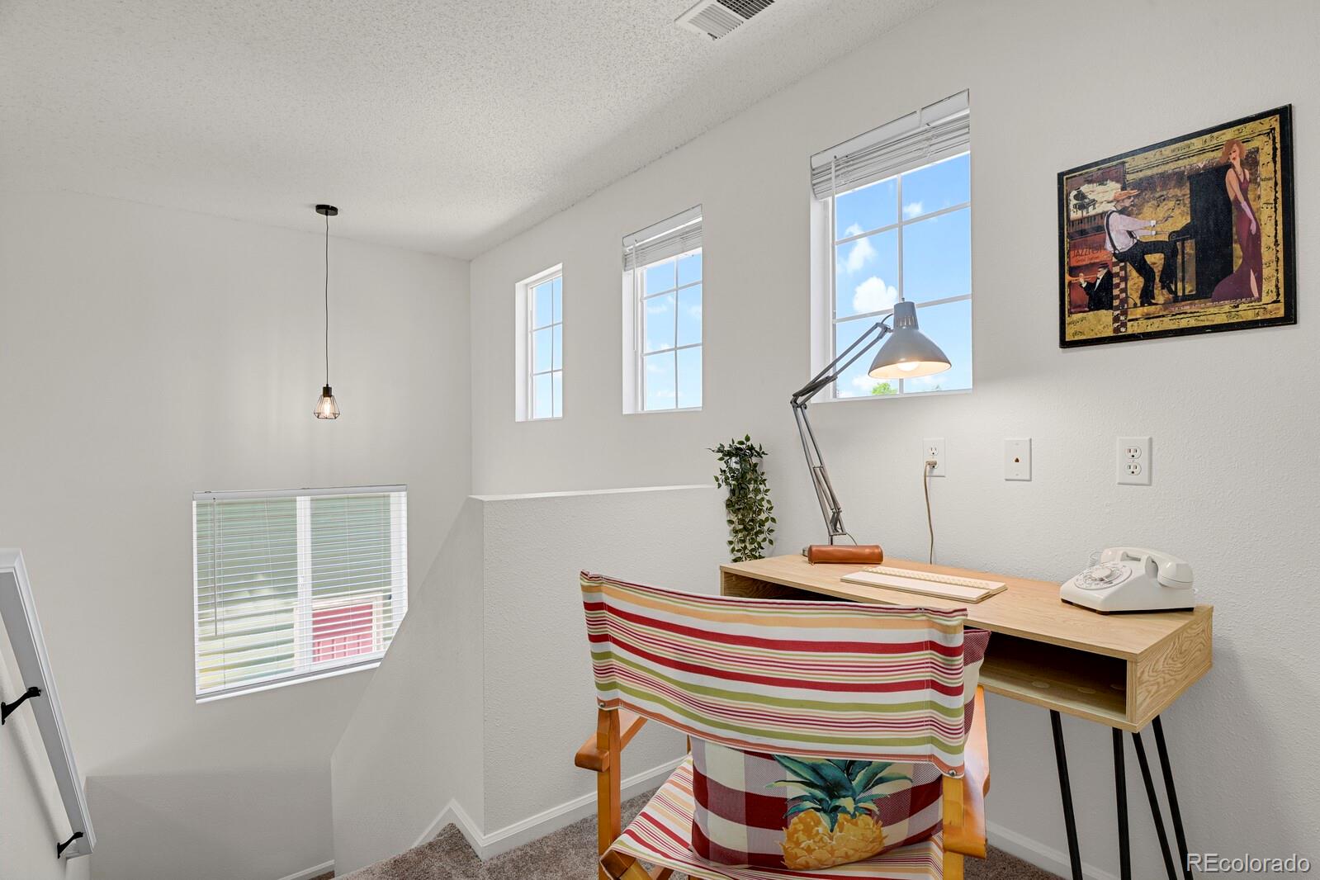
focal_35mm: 17
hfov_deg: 93.3
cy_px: 440
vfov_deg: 70.4
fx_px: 623
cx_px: 660
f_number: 8
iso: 250
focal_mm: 17
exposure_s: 1/2.5
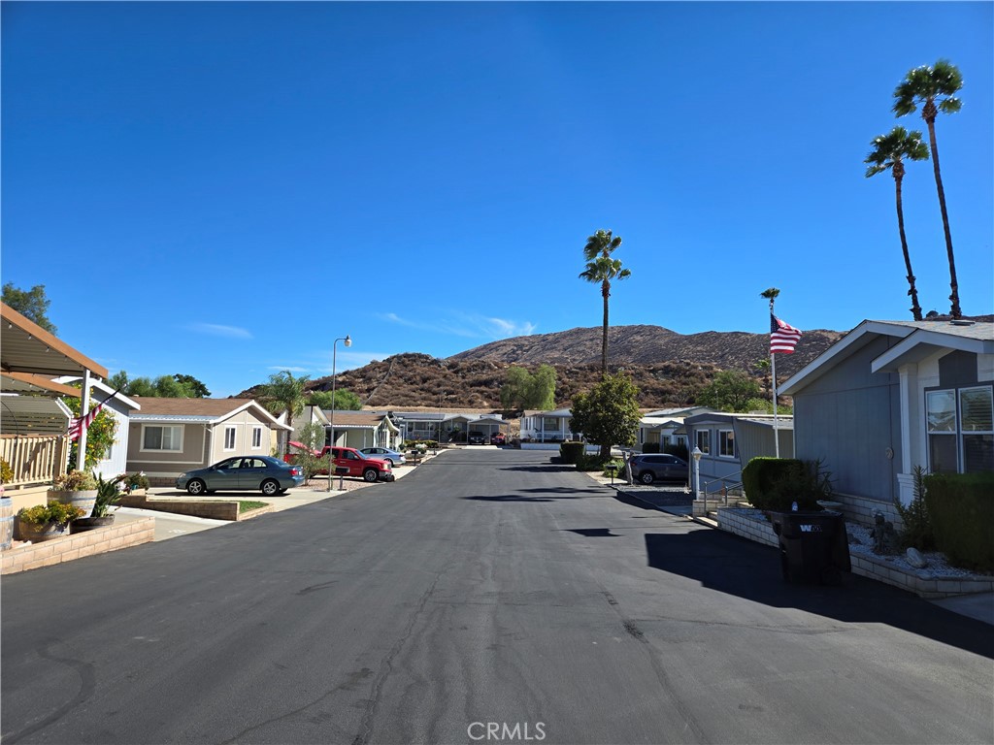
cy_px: 372
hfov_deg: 73.9
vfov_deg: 58.9
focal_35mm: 23
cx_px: 497
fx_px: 660
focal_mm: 5.4
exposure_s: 1/1785
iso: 25
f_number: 1.8
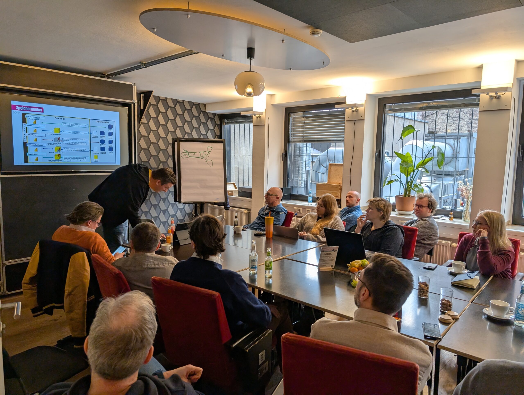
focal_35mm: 24
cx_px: 262
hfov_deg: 71.5
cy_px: 198
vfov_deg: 56.9
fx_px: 364
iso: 38
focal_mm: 6.9
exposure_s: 1/100
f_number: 1.68
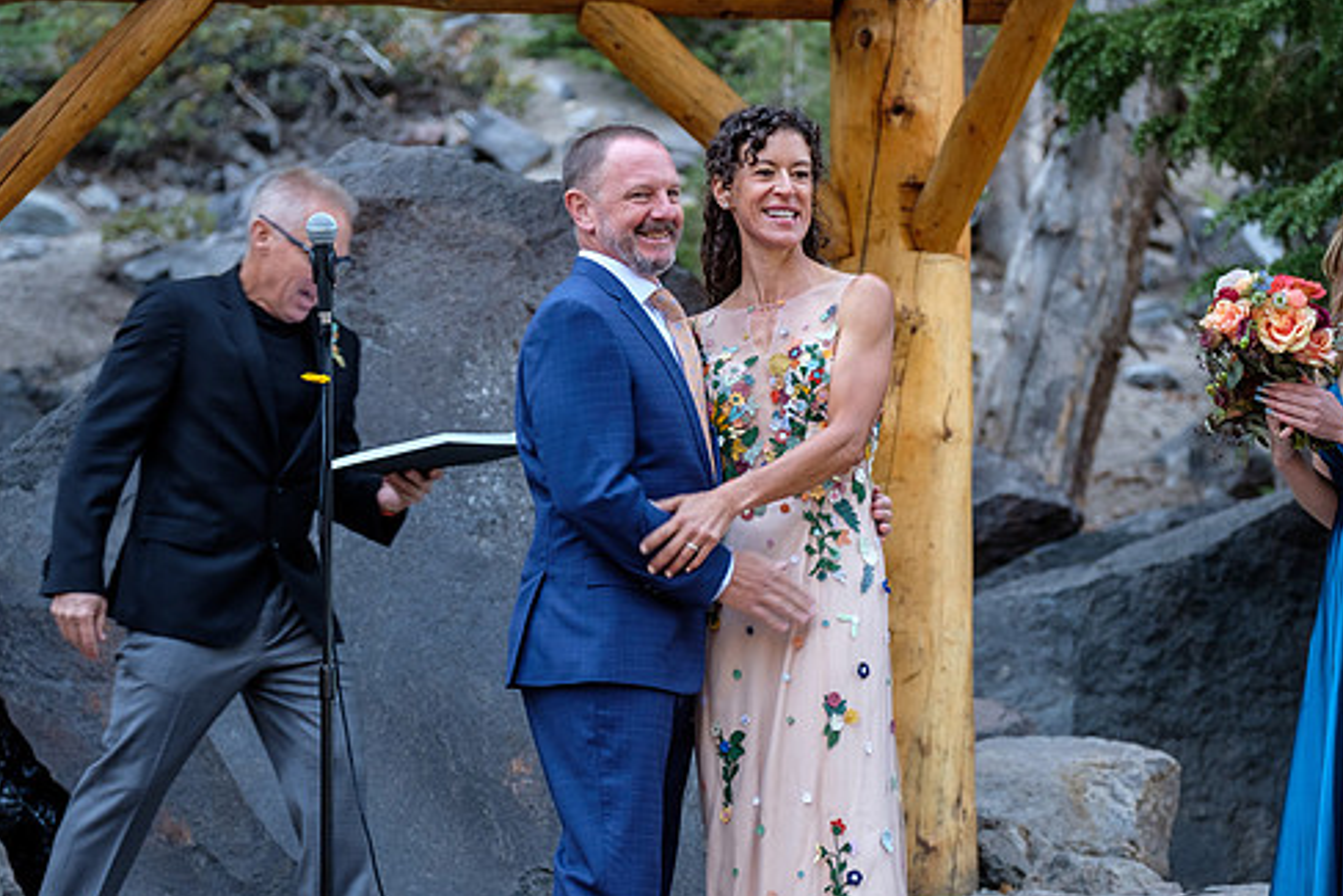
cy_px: 520
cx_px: 747
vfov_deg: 11.6
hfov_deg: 17.3
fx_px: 4403
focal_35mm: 118
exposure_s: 1/100
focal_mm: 66
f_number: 3.2
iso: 640
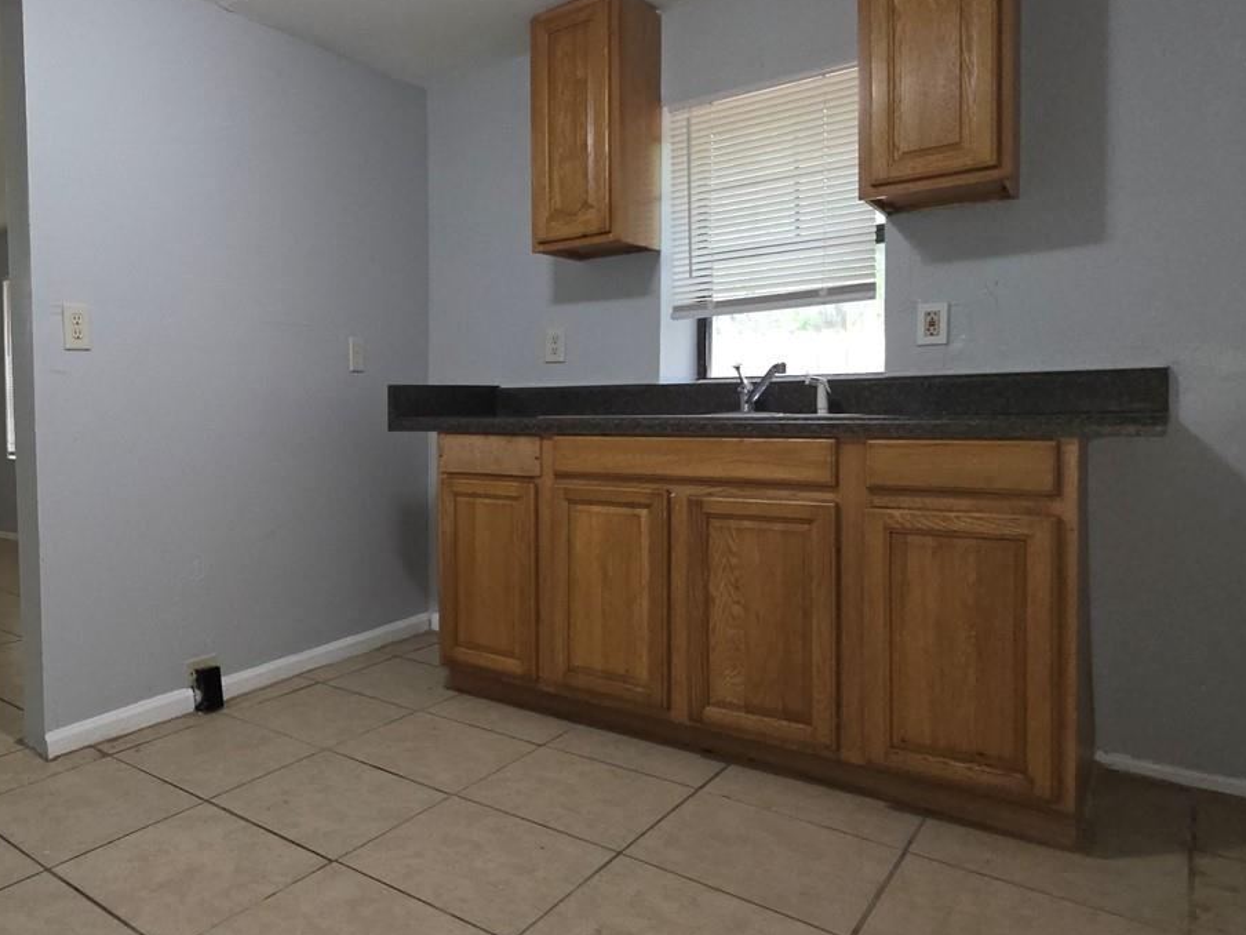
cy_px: 443
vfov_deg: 58.8
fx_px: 828
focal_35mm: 23
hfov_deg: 69.2
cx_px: 314
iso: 200
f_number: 1.9
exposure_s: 1/60
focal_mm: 2.2
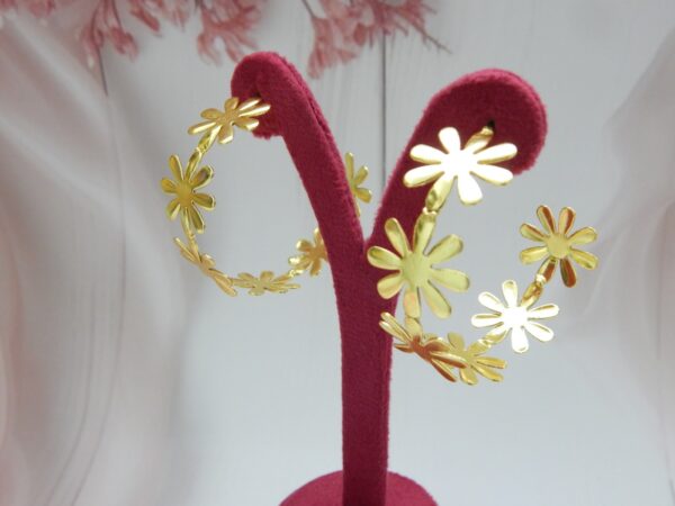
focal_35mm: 34
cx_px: 338
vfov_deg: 41.8
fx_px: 663
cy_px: 253
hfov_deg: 54.0
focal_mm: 6.1
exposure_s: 1/20
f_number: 3.3
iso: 400
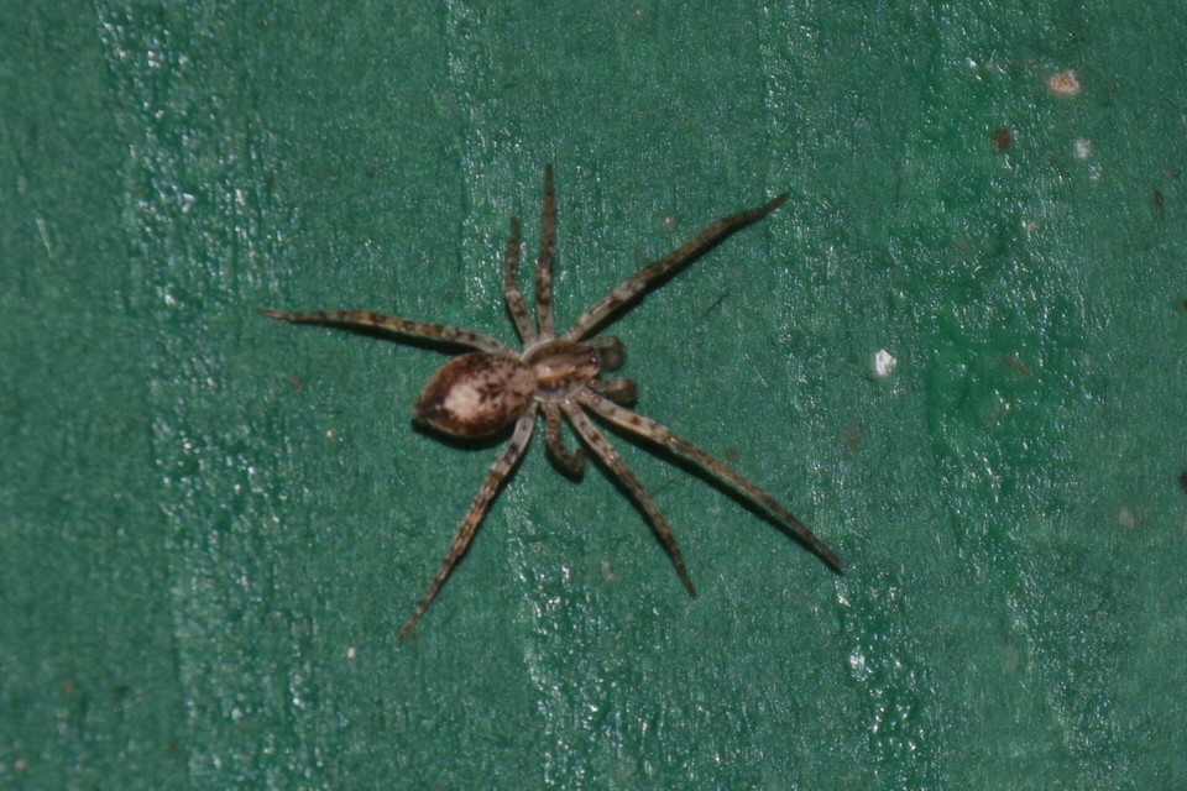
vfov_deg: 6.5
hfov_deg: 9.8
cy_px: 396
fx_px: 6924
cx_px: 594
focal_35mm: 210
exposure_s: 1/60
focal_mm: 140
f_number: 5.6
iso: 125
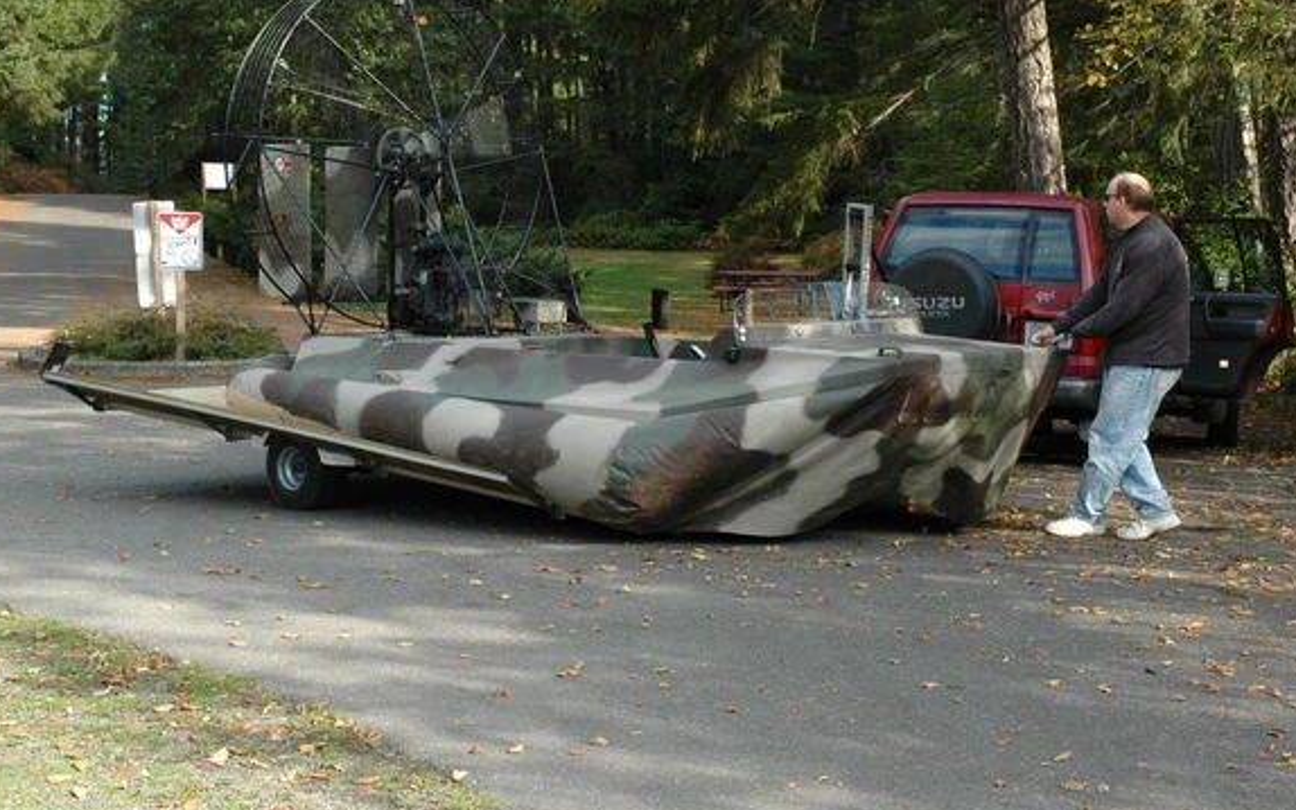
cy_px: 343
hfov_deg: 32.9
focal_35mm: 62
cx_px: 840
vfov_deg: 21.0
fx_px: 2180
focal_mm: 29
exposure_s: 1/160
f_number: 6.3
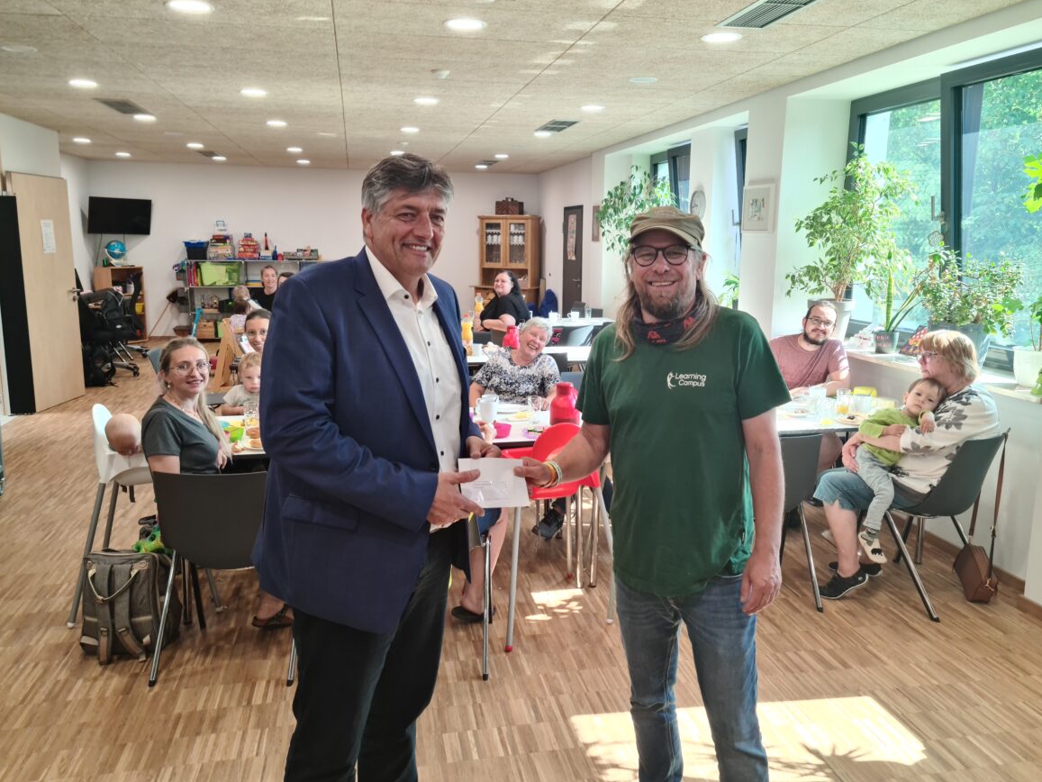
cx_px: 533
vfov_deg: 49.8
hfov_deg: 63.4
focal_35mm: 28
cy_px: 383
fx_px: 843
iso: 64
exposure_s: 1/50
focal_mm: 5.9
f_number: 2
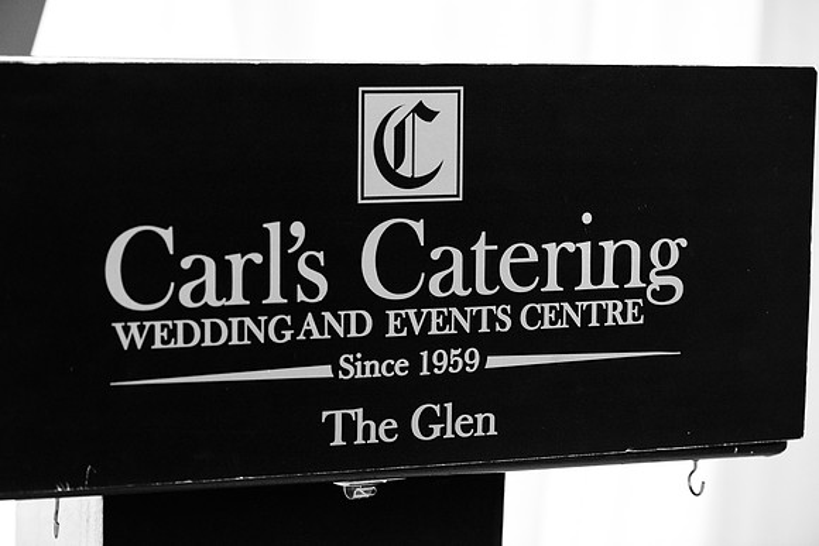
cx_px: 410
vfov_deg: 13.0
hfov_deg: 19.5
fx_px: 2389
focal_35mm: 105
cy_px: 273
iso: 3200
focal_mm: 105
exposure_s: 1/80
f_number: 5.6
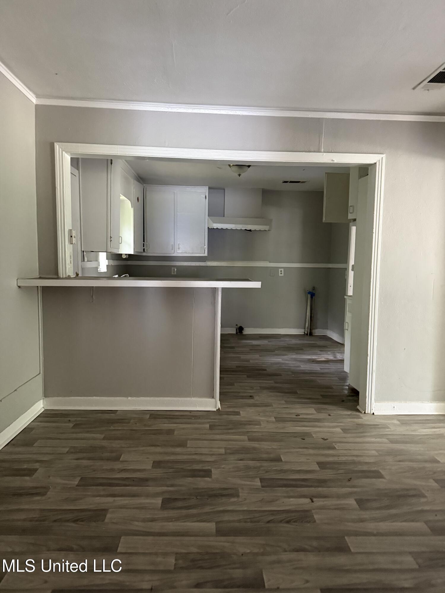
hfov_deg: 56.8
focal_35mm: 24
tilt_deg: -6.0
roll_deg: +0.4
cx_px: 222
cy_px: 296
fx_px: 411
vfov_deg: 71.6
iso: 1000
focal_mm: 6.76
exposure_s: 1/40
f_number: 1.78
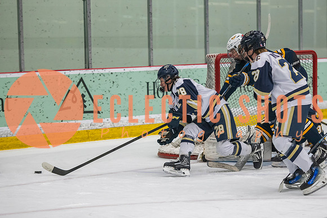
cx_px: 185
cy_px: 108
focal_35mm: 156
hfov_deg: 13.2
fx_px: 1415
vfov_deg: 8.8
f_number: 3.2
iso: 2000
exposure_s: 1/640
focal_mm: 116
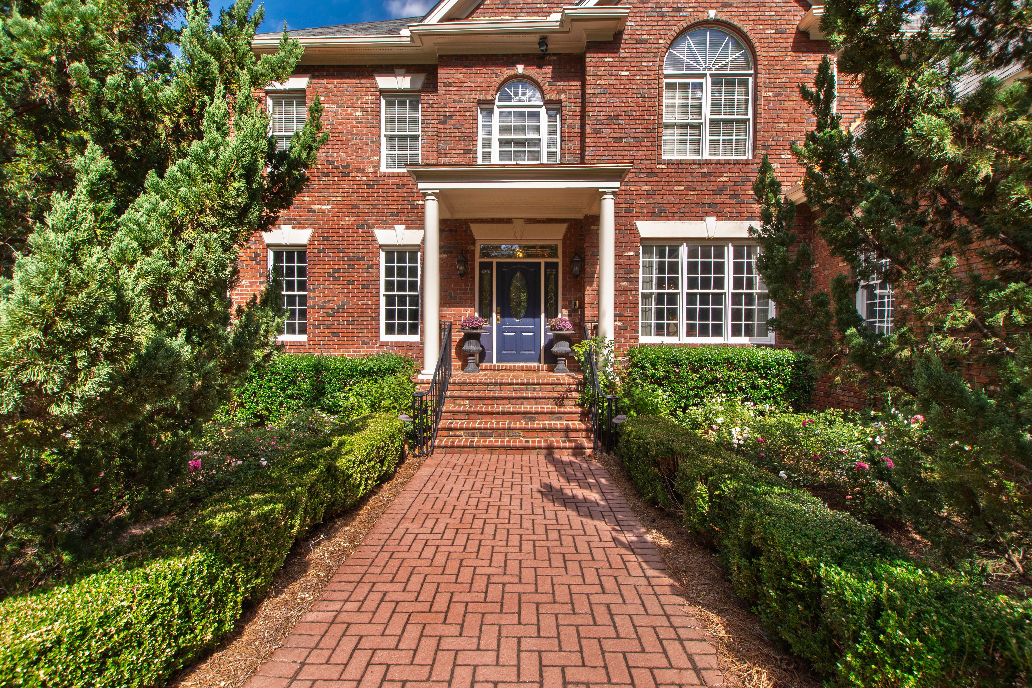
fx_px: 430
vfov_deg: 77.3
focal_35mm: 15
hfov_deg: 100.4
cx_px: 516
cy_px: 344
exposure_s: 1/125
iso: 160
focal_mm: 10
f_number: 9
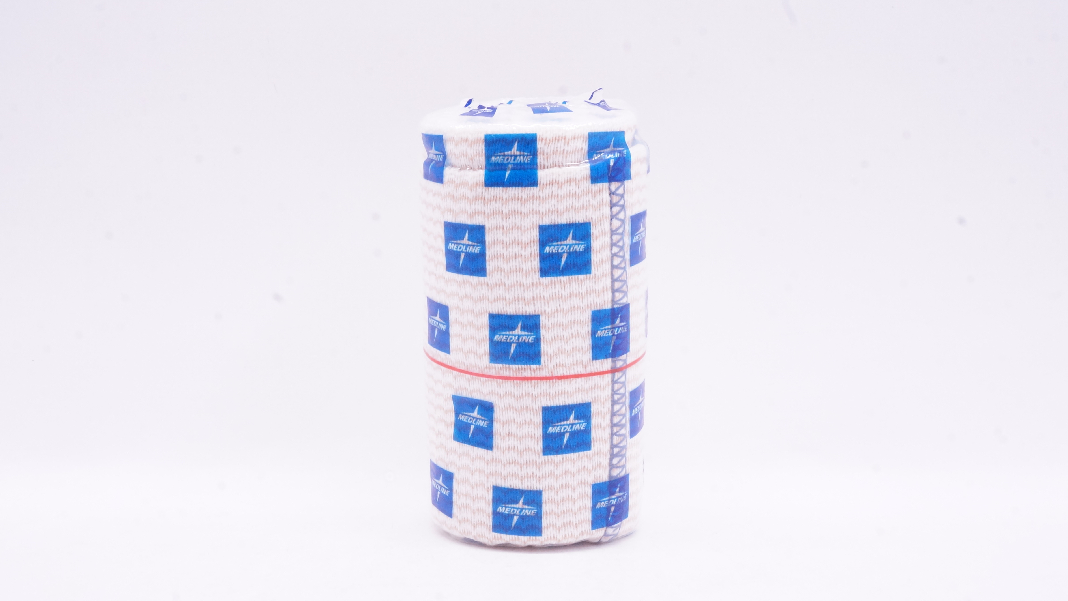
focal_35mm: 53
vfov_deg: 22.8
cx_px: 530
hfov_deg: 39.5
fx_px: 1488
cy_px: 336
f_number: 18
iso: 1600
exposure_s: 1/20
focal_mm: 33
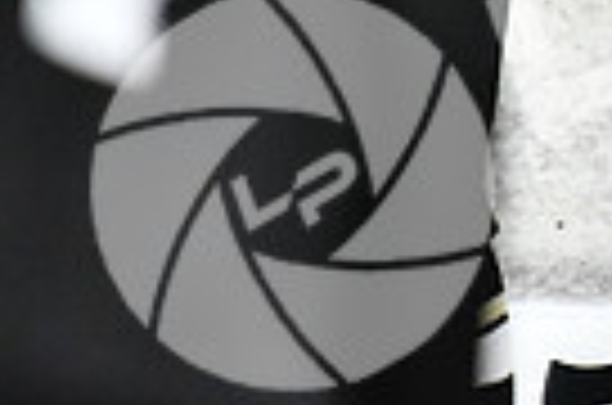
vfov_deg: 1.1
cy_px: -272
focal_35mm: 1283
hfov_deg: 1.6
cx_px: 1089
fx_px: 21760
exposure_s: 1/1250
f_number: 2.8
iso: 5000
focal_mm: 200
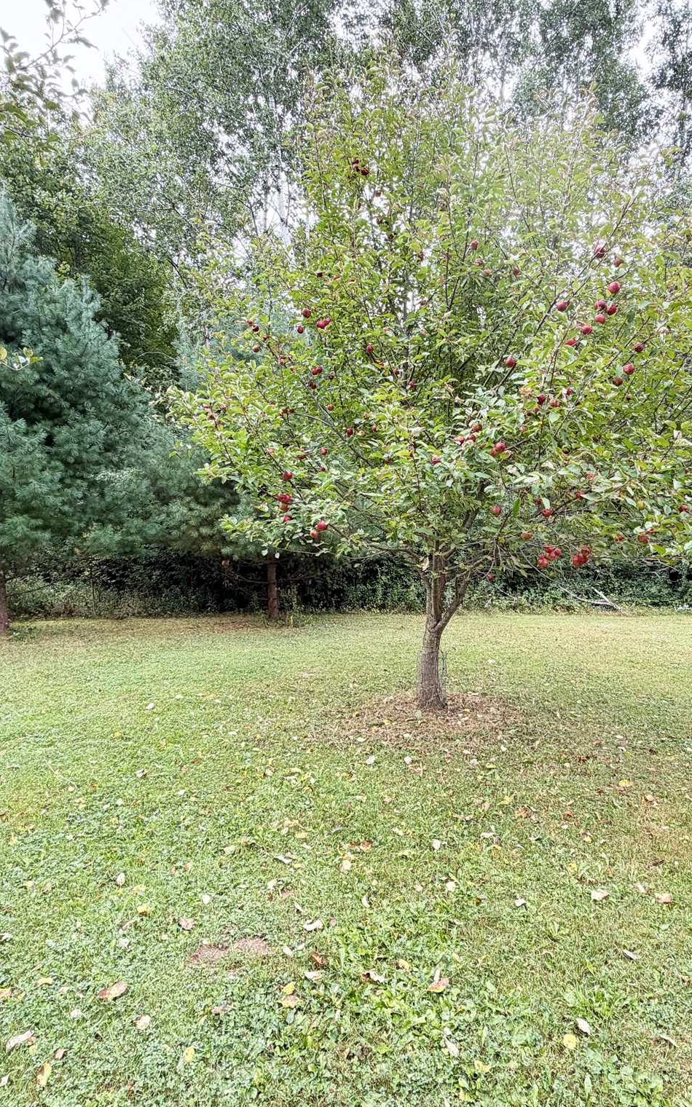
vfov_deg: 85.1
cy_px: 550
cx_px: 425
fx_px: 603
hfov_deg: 59.0
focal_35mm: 20
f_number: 2.2
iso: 50
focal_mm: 2.22
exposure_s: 1/121
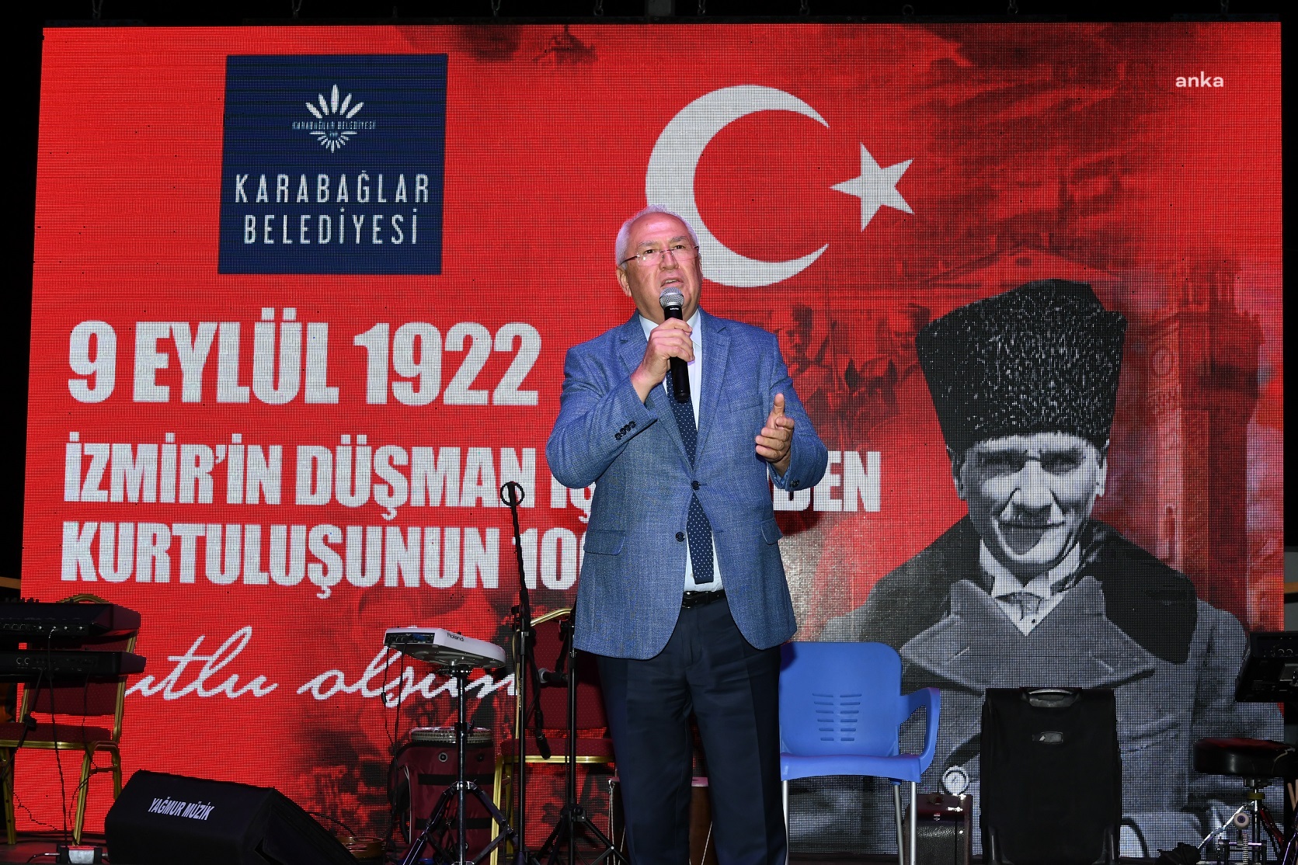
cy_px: 432
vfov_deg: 26.5
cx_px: 649
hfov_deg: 38.9
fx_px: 1839
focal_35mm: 51
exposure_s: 1/160
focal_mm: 34
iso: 640
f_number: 6.3
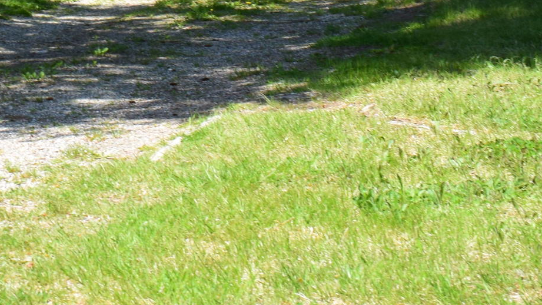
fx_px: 1911
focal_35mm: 133
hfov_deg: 15.3
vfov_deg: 8.7
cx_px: -185
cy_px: -281
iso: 400
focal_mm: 26
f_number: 10
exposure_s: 1/320
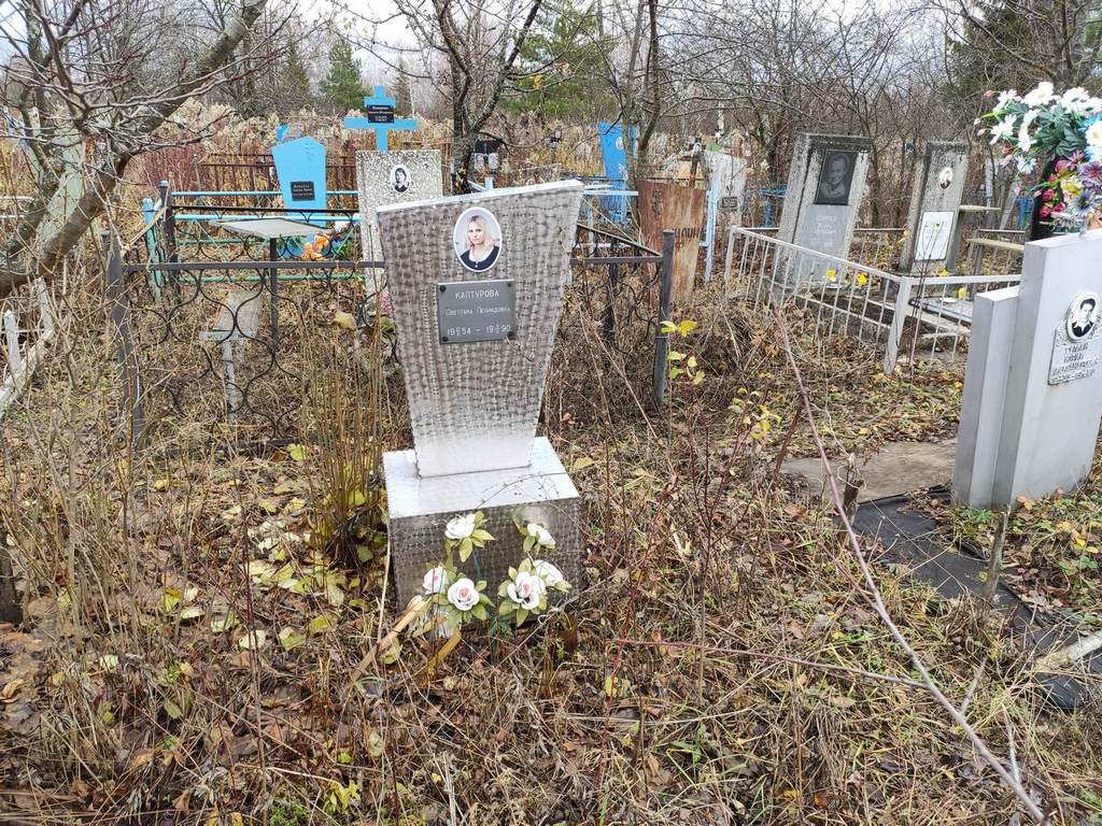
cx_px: 551
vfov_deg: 53.1
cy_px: 413
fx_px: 828
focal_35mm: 26
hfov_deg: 67.3
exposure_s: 1/116
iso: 112
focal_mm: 4.77
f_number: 1.75
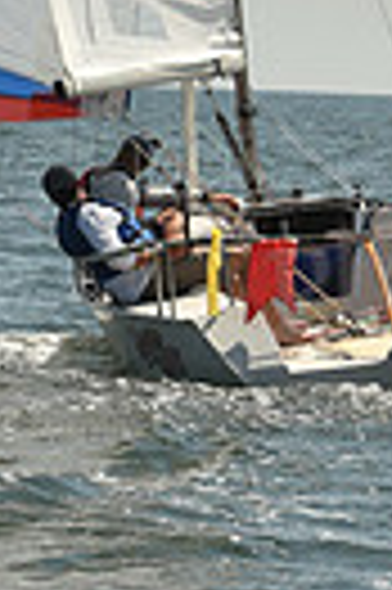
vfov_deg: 4.7
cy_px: -405
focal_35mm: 435
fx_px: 7123
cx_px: 34
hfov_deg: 3.2
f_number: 10
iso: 320
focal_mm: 98
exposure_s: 1/1250
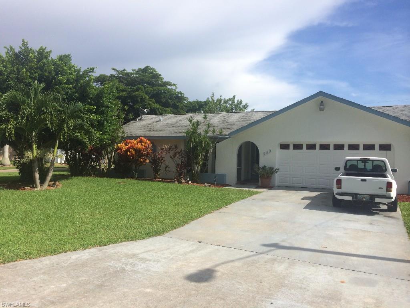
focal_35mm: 30
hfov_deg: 60.0
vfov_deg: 46.8
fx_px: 355
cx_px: 205
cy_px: 154
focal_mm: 4.12
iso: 40
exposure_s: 1/3165
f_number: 2.2
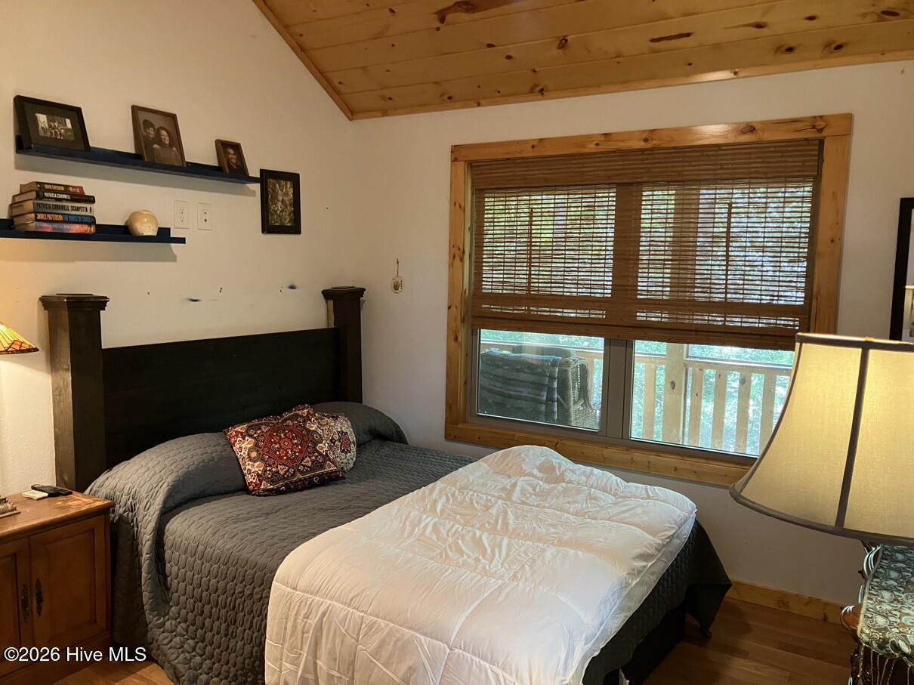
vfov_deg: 49.7
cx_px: 457
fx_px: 739
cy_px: 342
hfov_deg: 63.5
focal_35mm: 28
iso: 250
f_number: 1.8
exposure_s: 1/40
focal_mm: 3.99
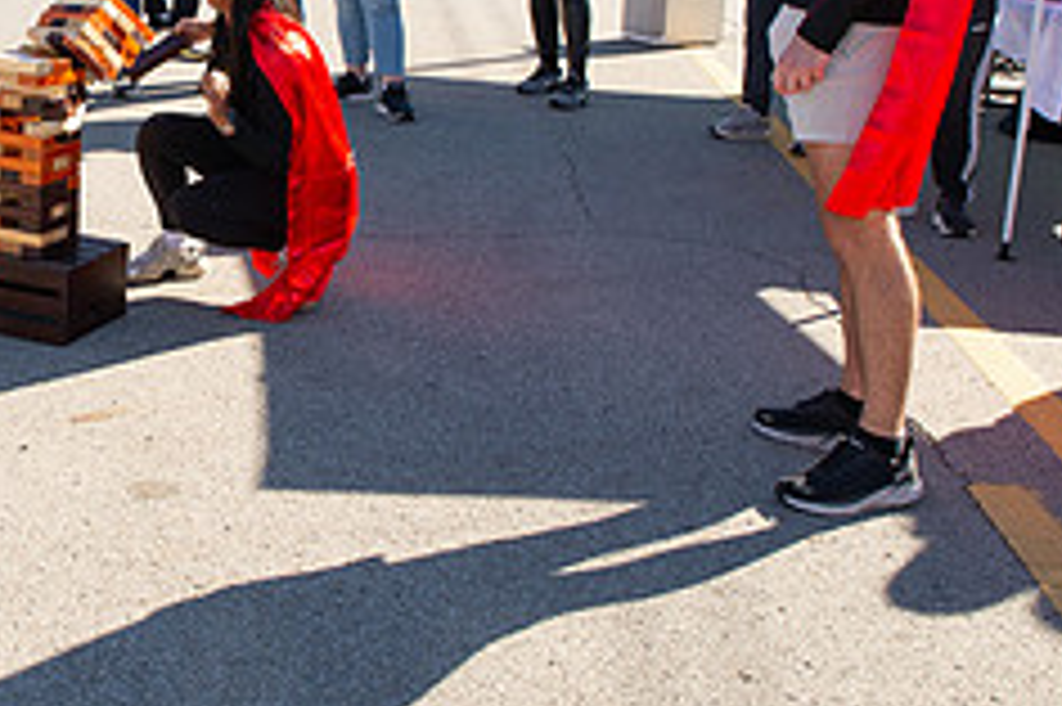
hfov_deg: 32.2
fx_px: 1739
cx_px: 99
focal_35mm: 59
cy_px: 110
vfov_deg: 22.6
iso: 400
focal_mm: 24
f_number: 10
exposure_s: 1/200
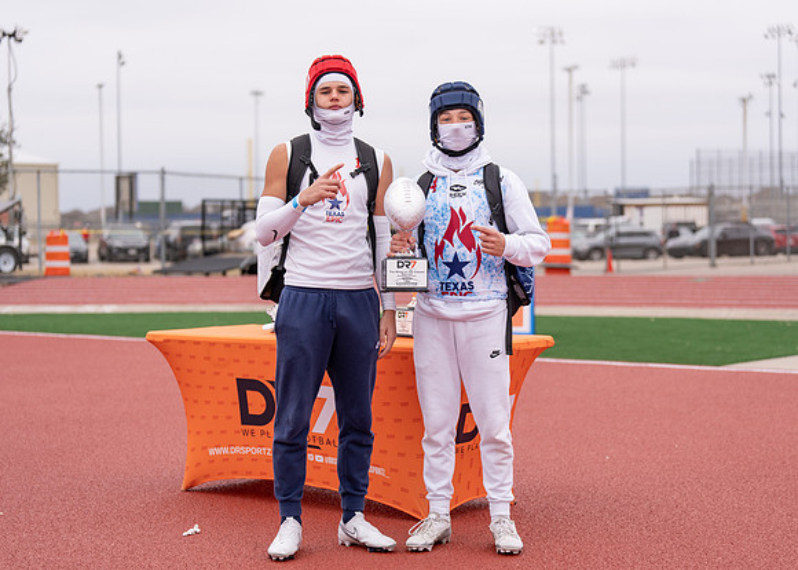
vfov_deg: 19.4
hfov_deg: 27.0
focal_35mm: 73
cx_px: 399
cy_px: 285
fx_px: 1662
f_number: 2.8
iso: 100
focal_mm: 70
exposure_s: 1/800
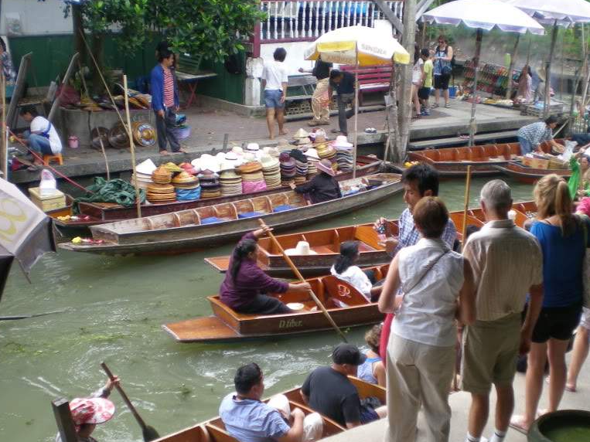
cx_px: 315
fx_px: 869
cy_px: 264
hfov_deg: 37.5
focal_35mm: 51
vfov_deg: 28.5
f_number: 3.1
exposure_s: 1/113
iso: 50
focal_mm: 6.3
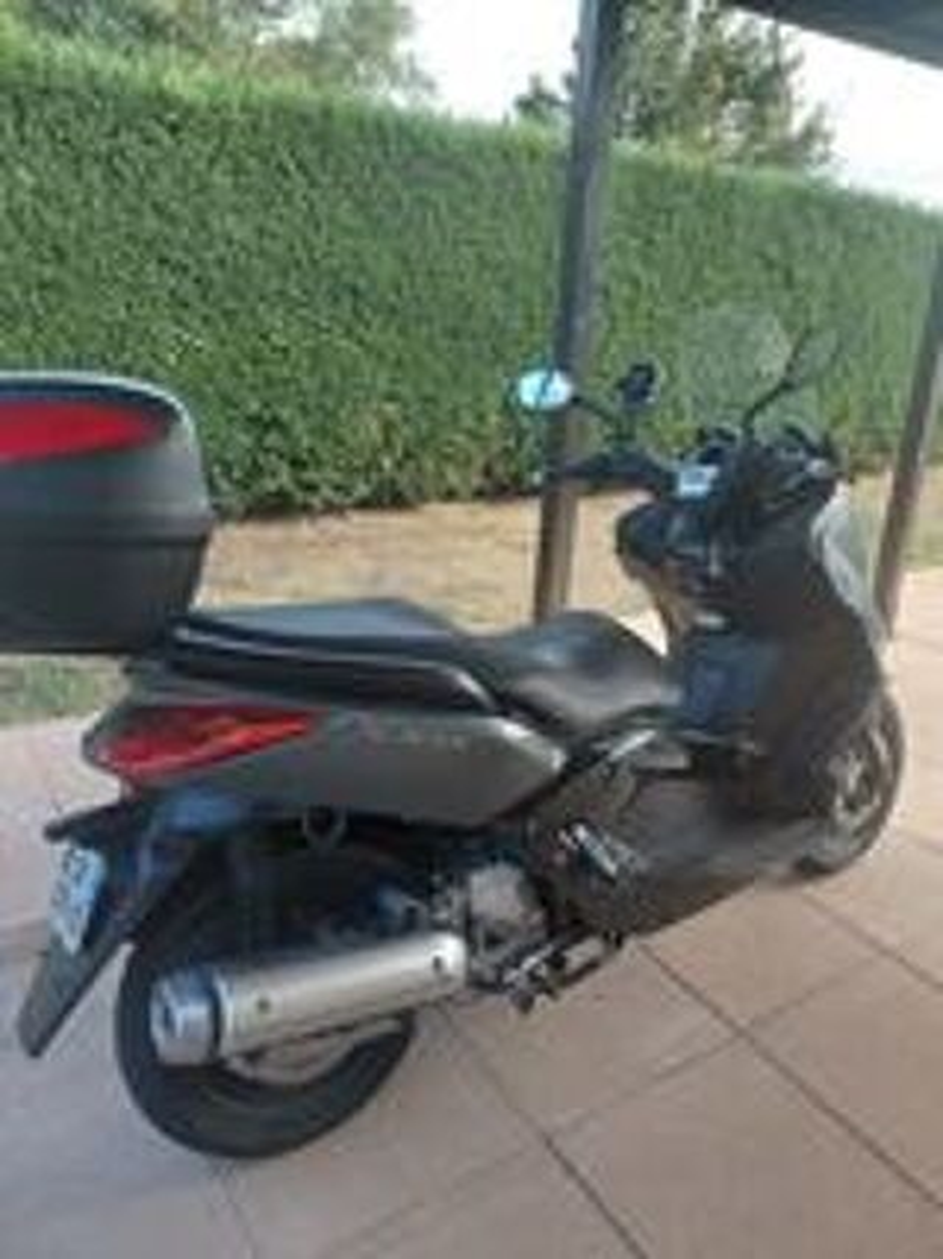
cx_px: 472
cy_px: 630
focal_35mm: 25
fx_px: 909
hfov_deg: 54.9
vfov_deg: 69.4
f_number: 1.8
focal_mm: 4.69
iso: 50
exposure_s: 1/216
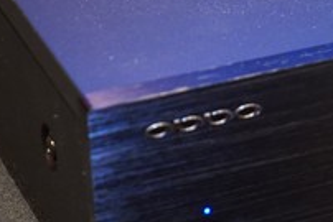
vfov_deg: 6.0
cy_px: -17
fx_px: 2101
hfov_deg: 8.8
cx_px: 559
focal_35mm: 227
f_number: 4
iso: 3200
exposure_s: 1/30
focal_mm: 51
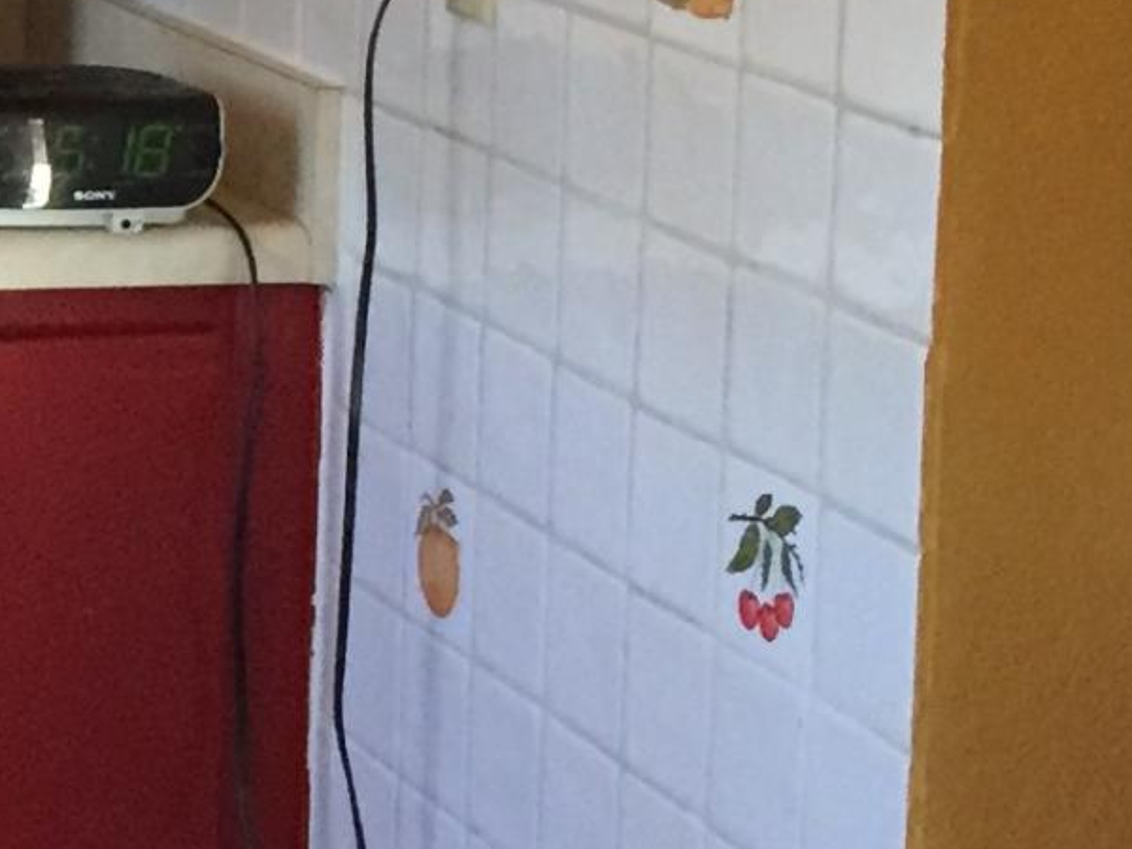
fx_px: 4742
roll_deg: -1.2
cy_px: -108
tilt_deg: -6.7
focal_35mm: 145
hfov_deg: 12.6
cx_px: -770
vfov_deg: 10.1
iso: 250
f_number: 2.2
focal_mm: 4.15
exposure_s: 1/30
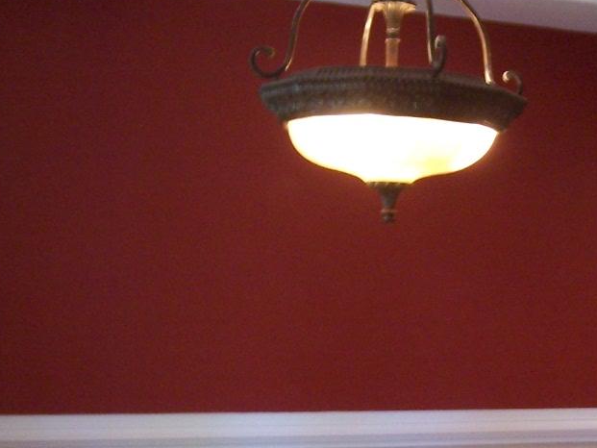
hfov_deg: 20.4
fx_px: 1639
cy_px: 361
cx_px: 500
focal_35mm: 95
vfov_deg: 15.5
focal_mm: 6.3
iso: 140
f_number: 2.8
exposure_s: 1/8
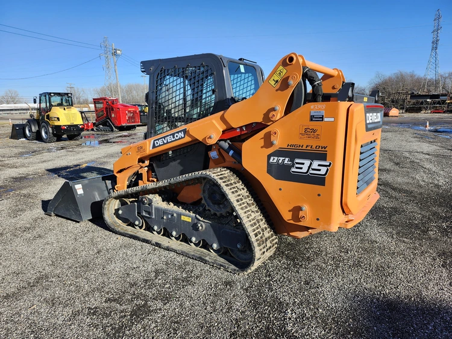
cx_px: 226
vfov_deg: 58.9
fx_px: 300
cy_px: 170
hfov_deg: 73.9
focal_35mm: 23
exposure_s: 1/986
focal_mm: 5.54
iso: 25
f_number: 1.8
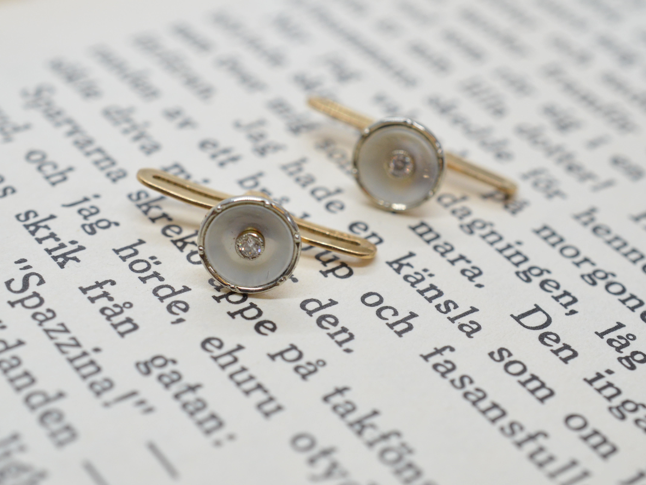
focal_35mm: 66
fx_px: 1232
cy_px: 242
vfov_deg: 22.3
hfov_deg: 29.4
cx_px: 302
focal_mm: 40
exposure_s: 1/200
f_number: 9
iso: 1000
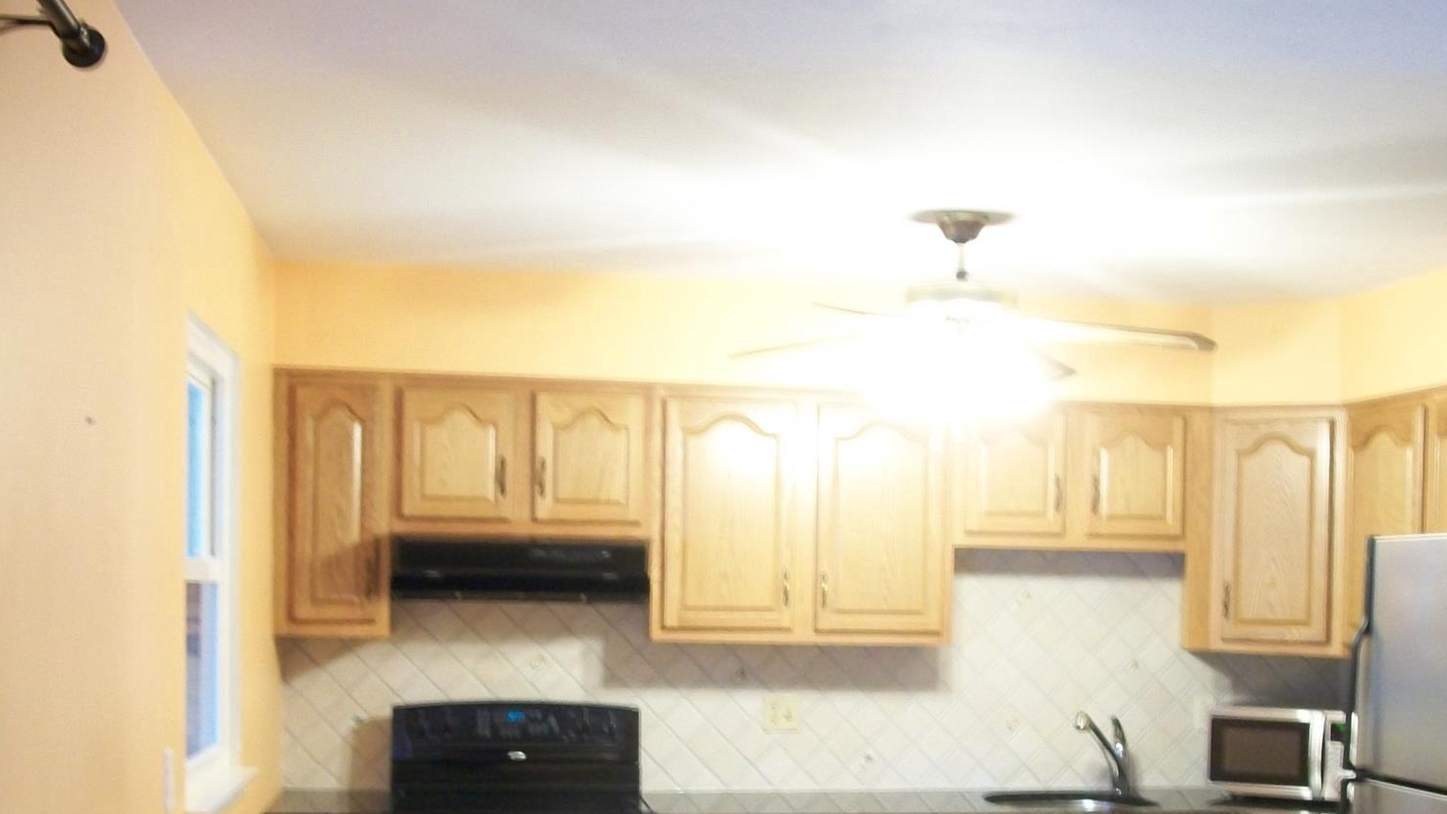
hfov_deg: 42.7
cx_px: 866
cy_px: 735
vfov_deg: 24.2
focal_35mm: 48
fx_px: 1842
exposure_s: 1/6
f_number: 2.9
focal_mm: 5.7
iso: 160
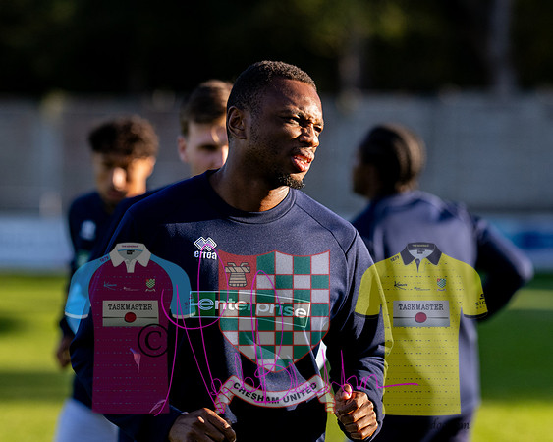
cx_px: 323
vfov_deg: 6.1
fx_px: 4146
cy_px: 197
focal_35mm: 253
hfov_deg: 7.6
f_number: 2.8
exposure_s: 1/2500
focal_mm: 135
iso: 400
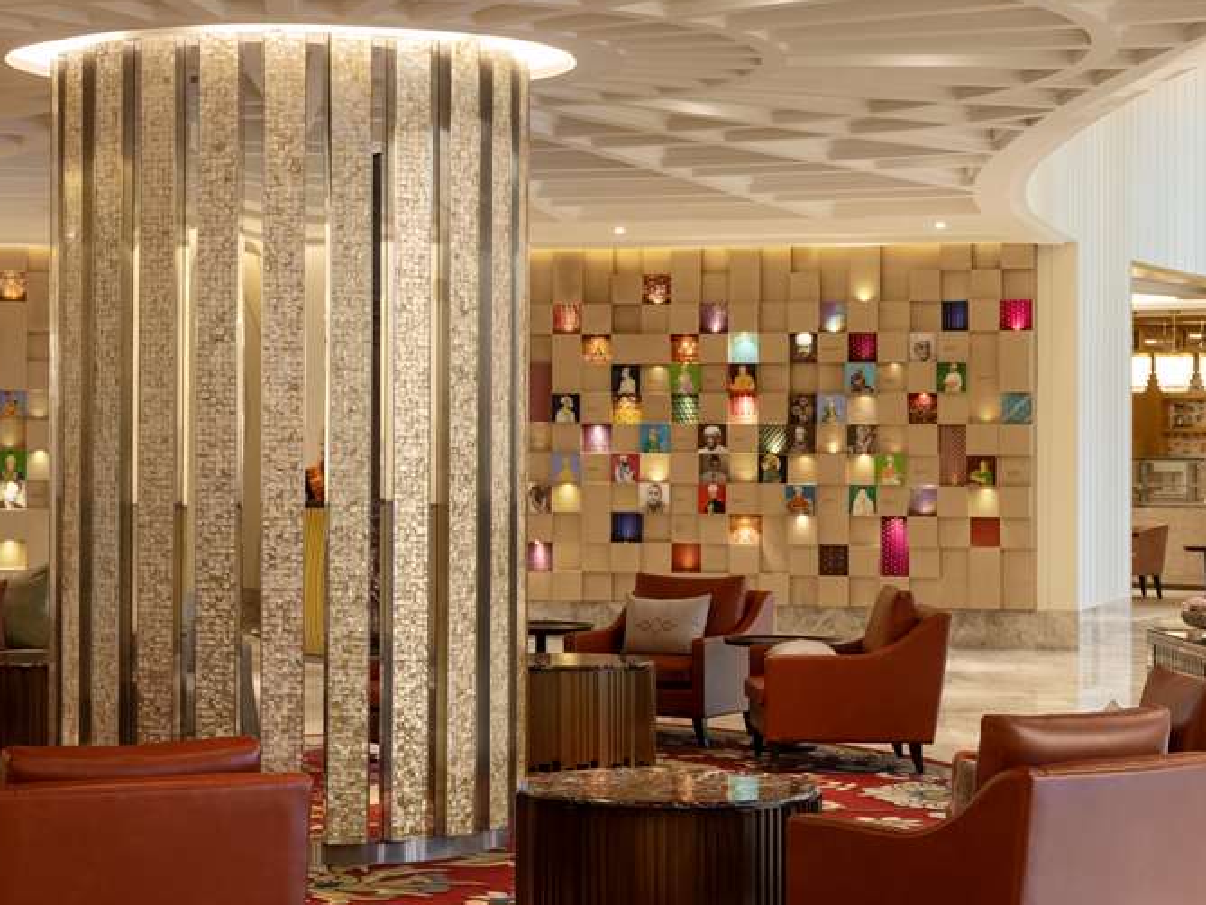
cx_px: 371
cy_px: 419
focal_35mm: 83
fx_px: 2892
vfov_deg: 17.8
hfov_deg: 23.4
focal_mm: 47.4
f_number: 8
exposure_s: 1/2.5
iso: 400
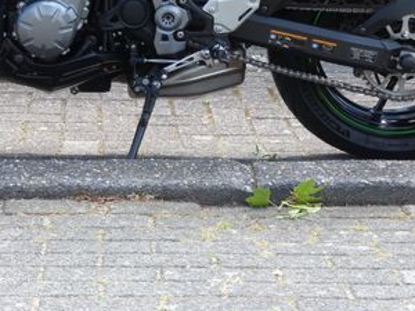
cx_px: 112
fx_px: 1559
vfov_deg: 11.3
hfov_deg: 15.1
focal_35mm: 130
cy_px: -14
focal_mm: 10.8
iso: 80
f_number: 4.1
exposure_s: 1/100
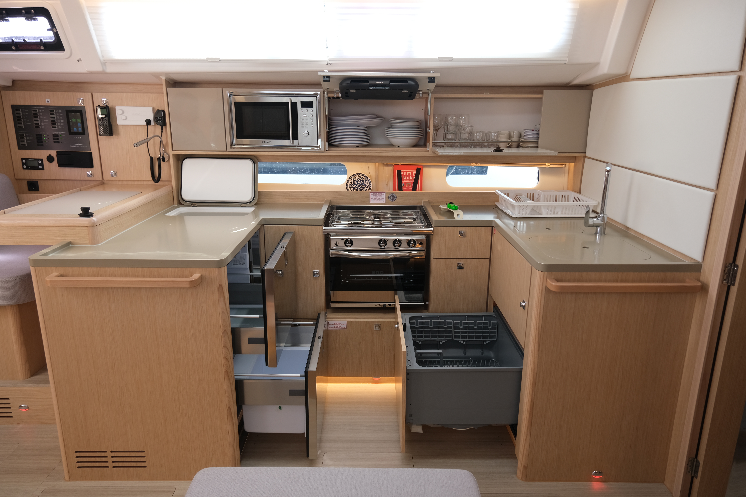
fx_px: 497
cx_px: 373
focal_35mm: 24
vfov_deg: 53.1
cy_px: 248
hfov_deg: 73.7
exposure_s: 1/60
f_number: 4
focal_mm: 16
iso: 250
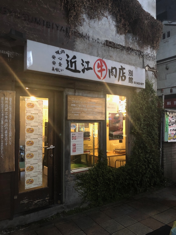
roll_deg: -0.1
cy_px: 118
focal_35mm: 28
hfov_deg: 49.7
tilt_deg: +2.1
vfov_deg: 63.4
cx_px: 88
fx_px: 190
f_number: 1.8
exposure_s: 1/9
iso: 100
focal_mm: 4
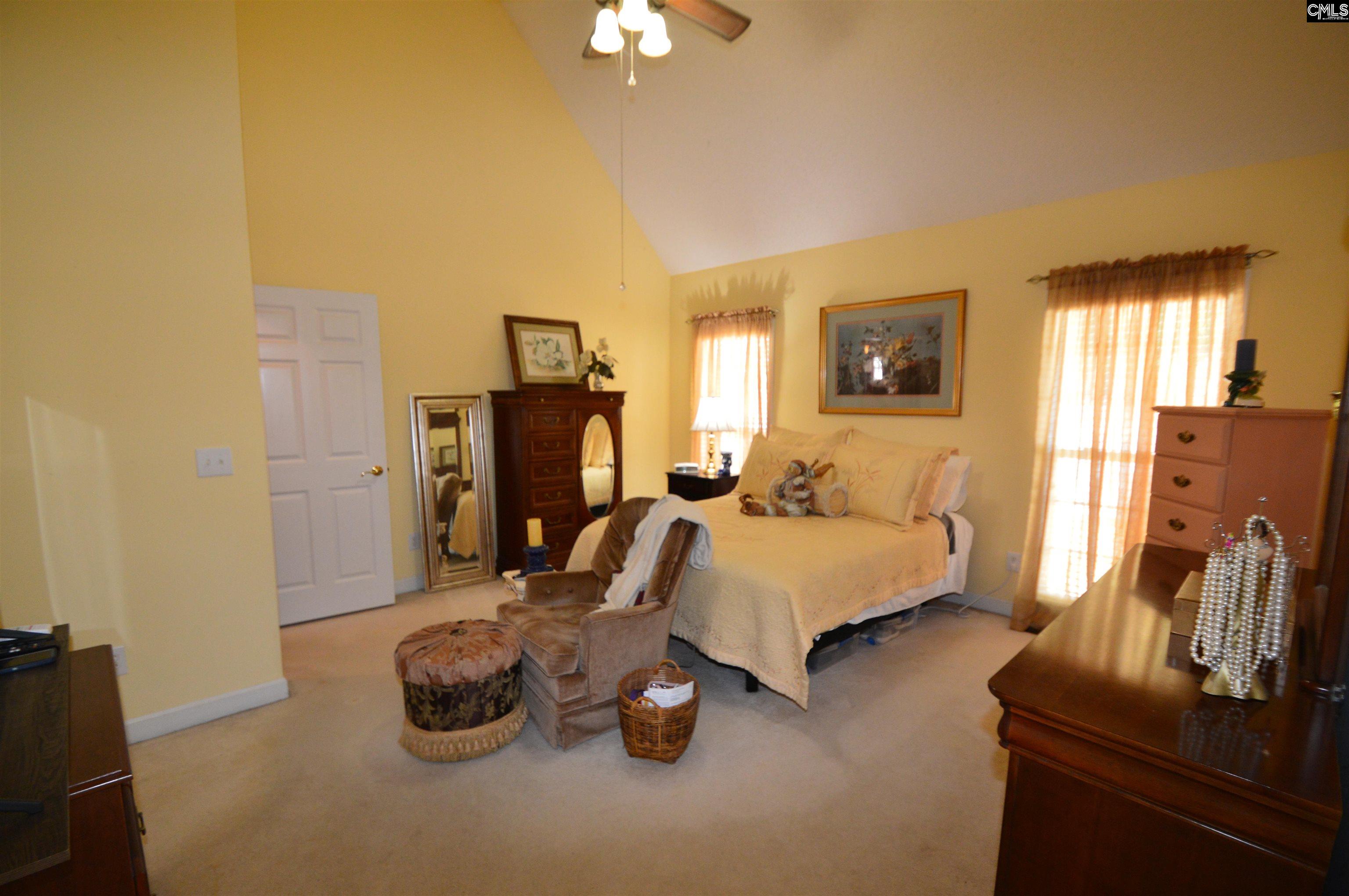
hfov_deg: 100.4
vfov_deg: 77.2
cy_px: 448
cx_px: 674
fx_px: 562
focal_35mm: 15
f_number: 4
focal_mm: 10
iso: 800
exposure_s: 1/60
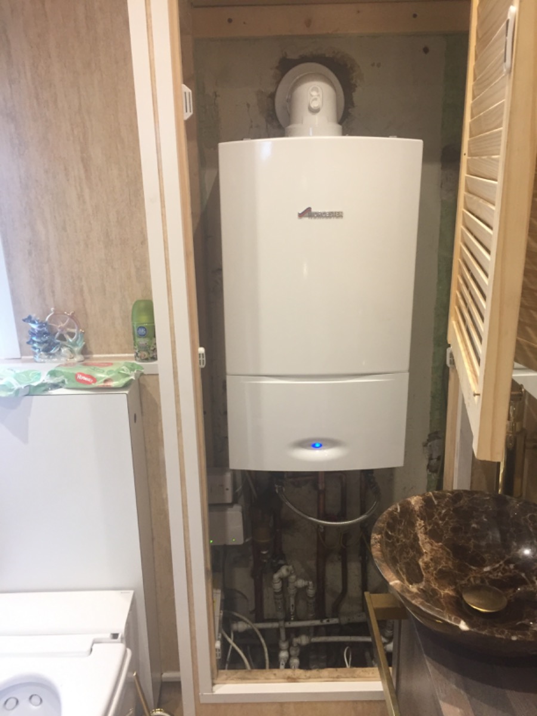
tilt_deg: -17.9
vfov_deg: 61.7
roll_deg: -0.1
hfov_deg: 48.2
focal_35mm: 29
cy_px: 358
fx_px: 600
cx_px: 268
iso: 64
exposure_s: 1/33
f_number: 2.2
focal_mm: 4.15
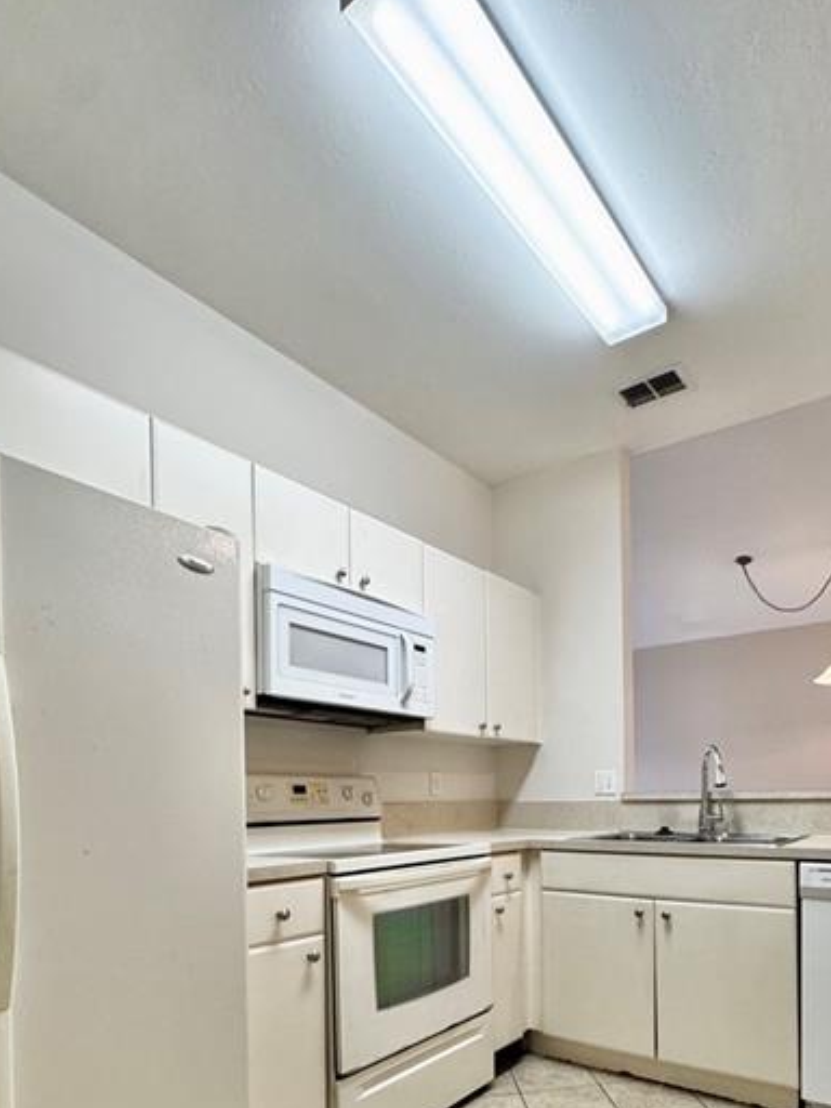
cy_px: 807
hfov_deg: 62.5
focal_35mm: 21
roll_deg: +0.7
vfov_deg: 74.3
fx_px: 672
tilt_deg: -2.2
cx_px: 526
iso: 200
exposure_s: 1/120
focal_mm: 2.22
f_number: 2.2
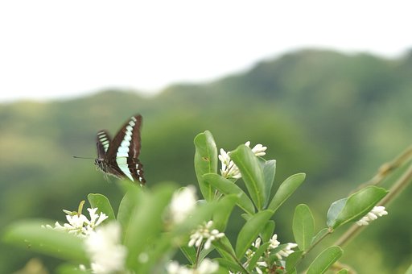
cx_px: 206
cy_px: 137
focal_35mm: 150
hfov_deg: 13.7
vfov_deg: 9.1
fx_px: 1714
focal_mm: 100
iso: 400
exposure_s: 1/400
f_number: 4.5
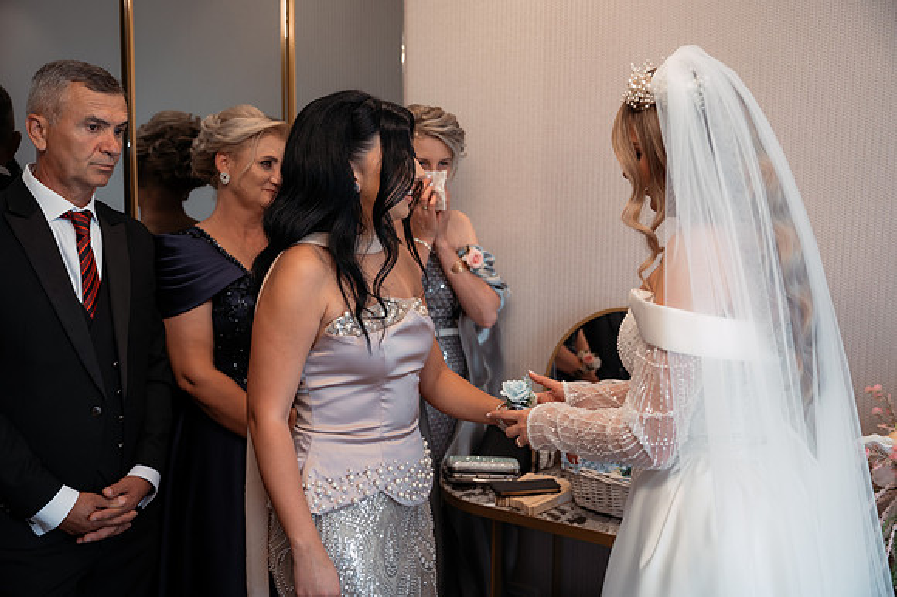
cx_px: 448
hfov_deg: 54.5
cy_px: 298
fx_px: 872
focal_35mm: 35
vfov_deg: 37.8
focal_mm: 35
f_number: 2.8
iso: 640
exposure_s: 1/200
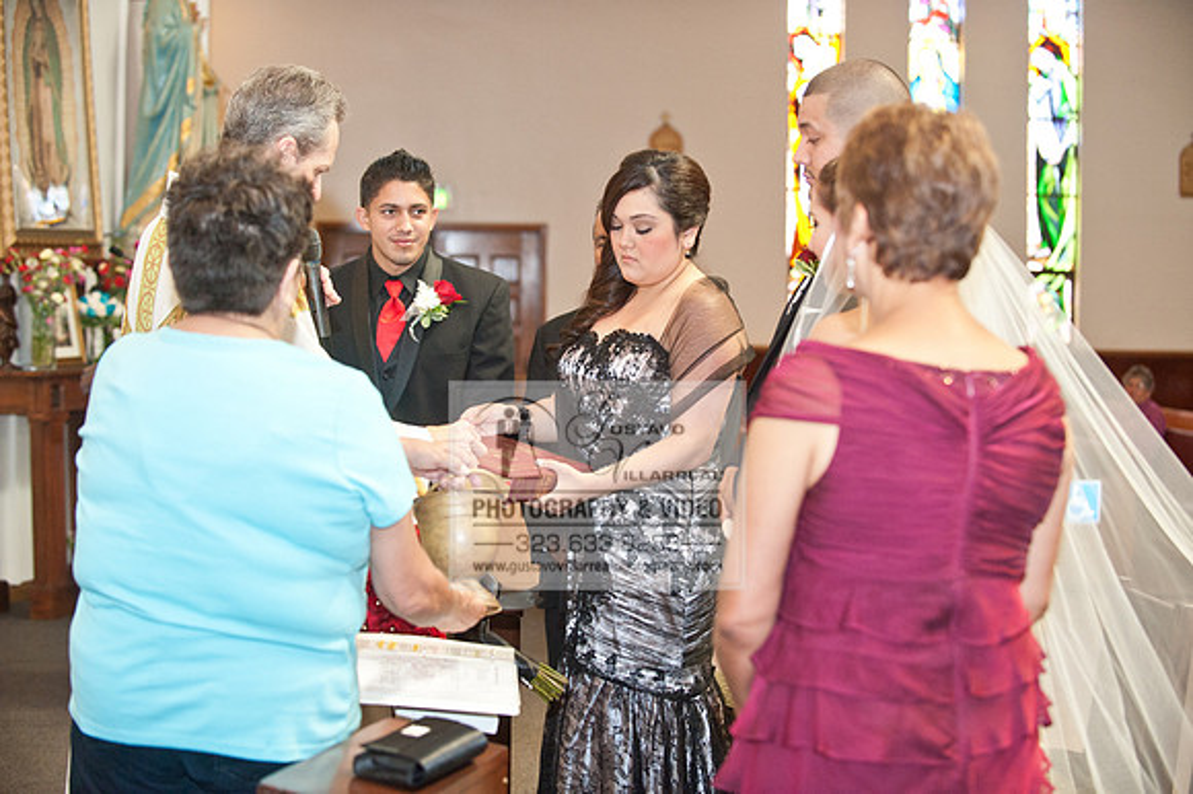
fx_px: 2318
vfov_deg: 19.4
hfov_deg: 28.9
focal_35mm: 70
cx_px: 596
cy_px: 397
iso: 1600
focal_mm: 70
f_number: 3.2
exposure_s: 1/200
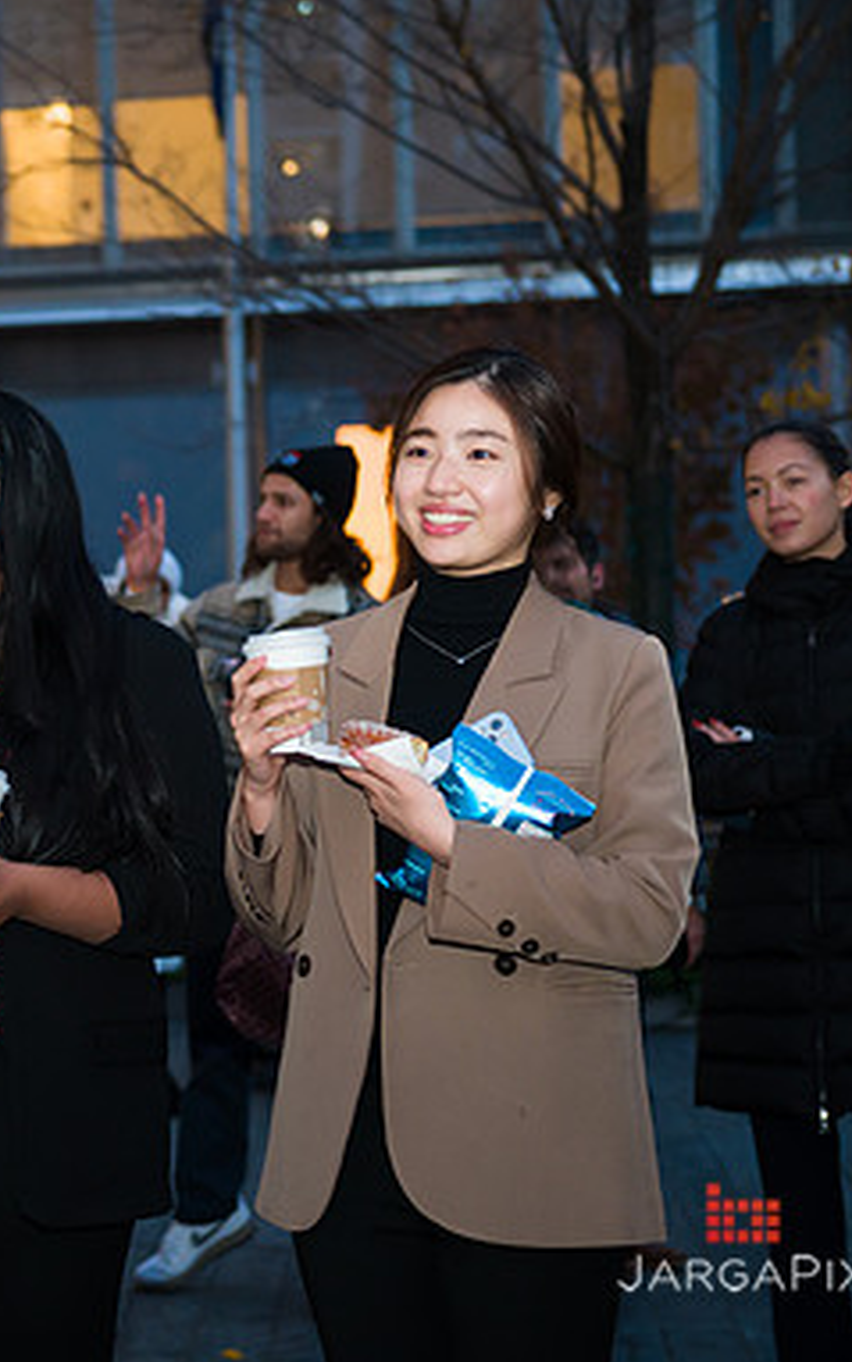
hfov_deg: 15.0
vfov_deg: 24.4
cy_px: 681
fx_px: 3156
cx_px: -75
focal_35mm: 85
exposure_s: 1/200
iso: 1600
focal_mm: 55
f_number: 4
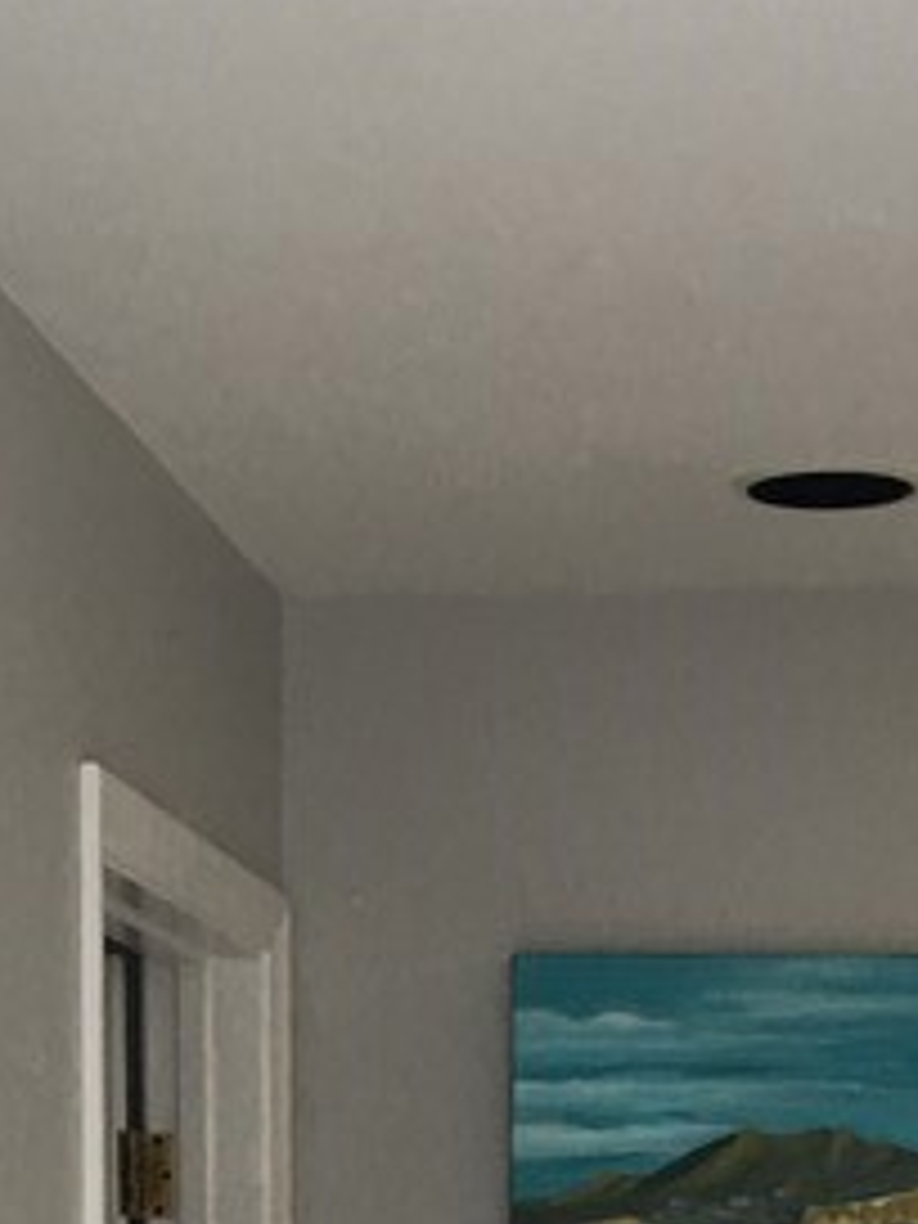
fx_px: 3854
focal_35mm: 109
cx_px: 567
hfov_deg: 13.6
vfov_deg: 16.0
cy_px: 2034
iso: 40
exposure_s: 1/15
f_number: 2.2
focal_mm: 4.15
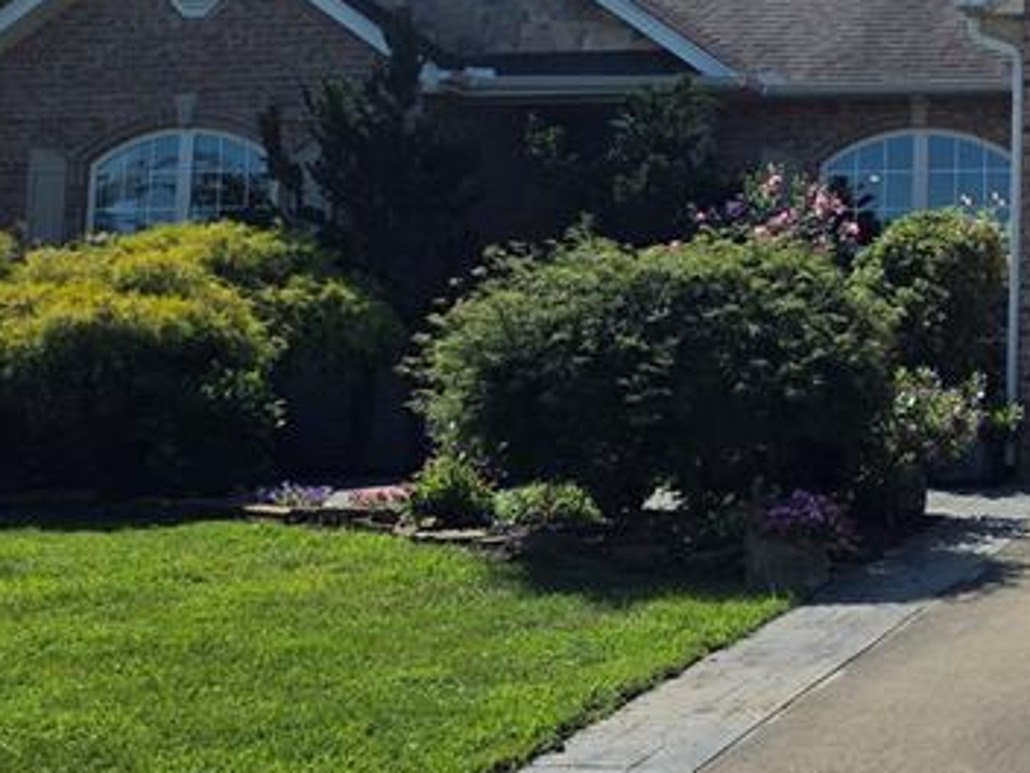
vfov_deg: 21.7
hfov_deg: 27.1
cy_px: 161
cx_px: 1071
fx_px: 1994
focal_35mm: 67
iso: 50
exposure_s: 1/7944
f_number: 1.7
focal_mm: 6.3
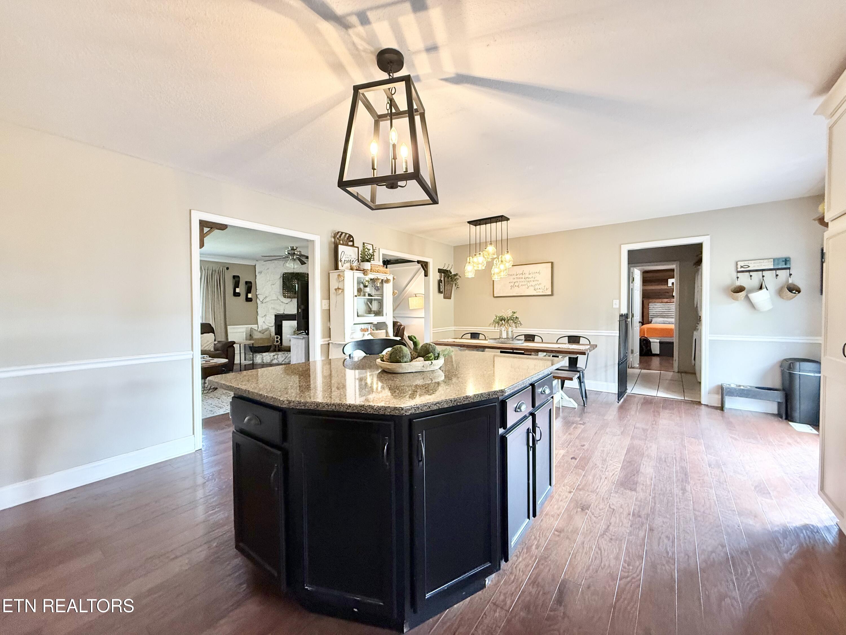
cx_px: 423
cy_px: 318
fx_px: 342
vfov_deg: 85.7
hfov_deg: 102.1
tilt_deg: -0.9
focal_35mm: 14
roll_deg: +0.3
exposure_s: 1/60
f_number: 2.2
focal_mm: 2.22
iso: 250
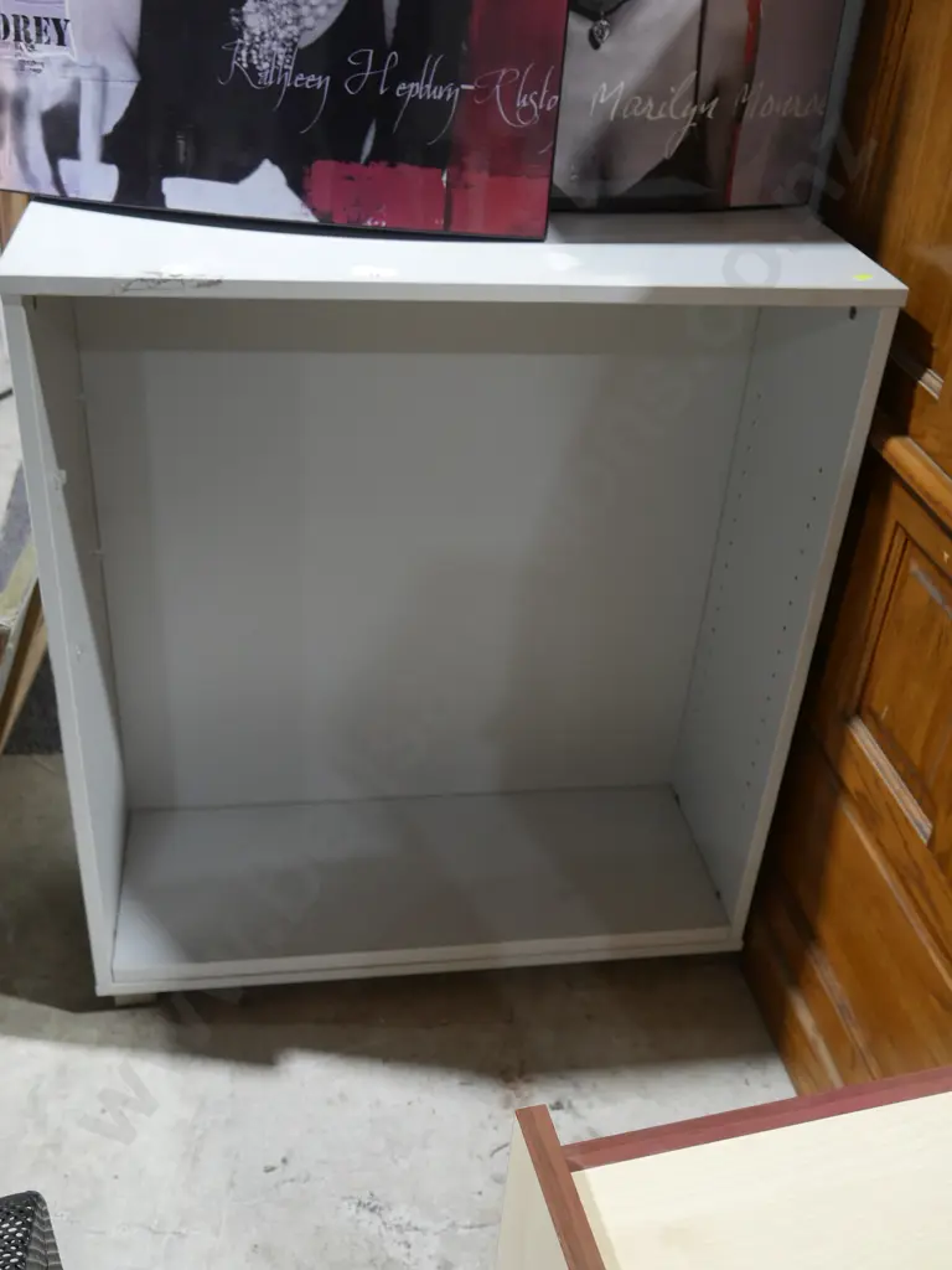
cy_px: 635
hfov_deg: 41.8
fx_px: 1247
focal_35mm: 34
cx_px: 476
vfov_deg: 54.0
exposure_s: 1/60
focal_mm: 17
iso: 500
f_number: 4
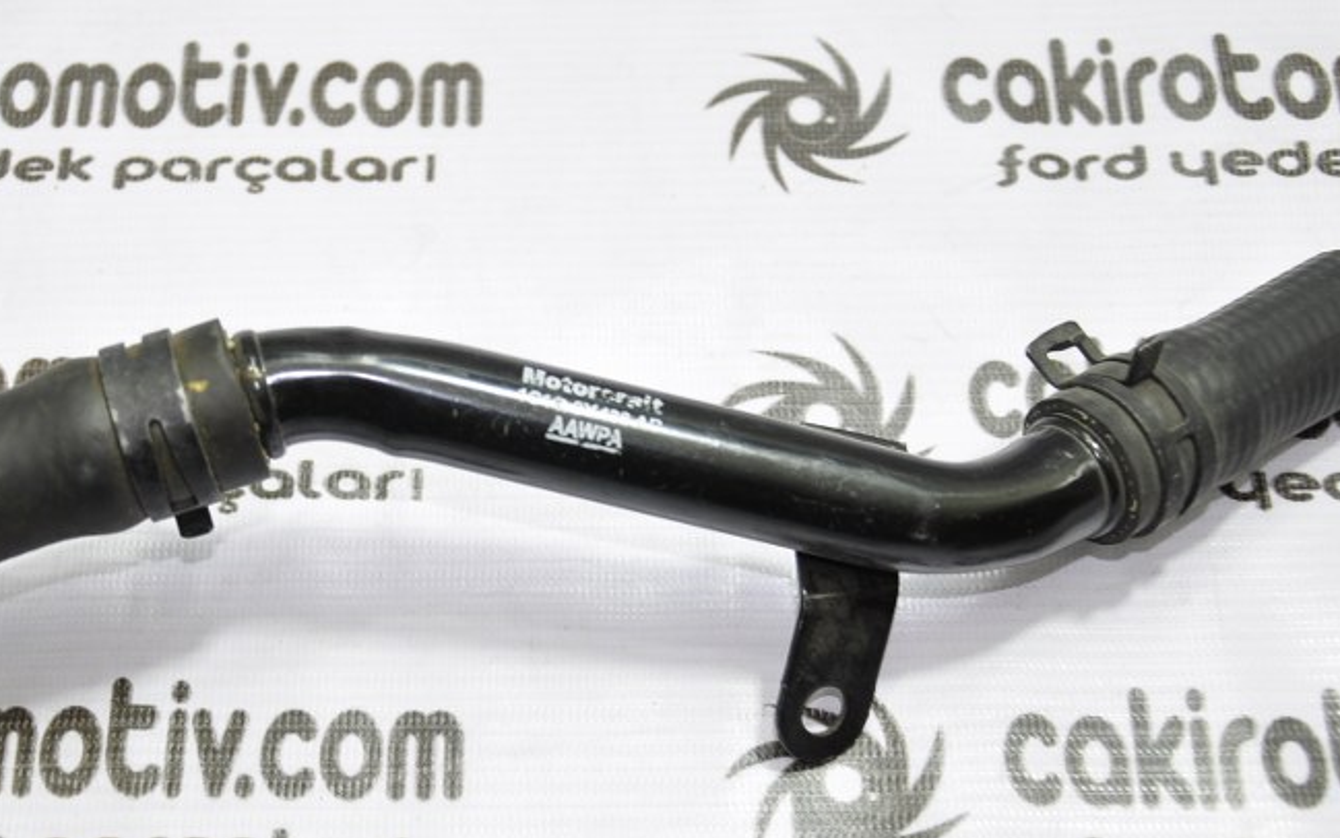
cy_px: 349
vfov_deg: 18.1
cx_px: 485
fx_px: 2630
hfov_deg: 28.5
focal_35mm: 72
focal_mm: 34
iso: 200
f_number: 4.2
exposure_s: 1/15
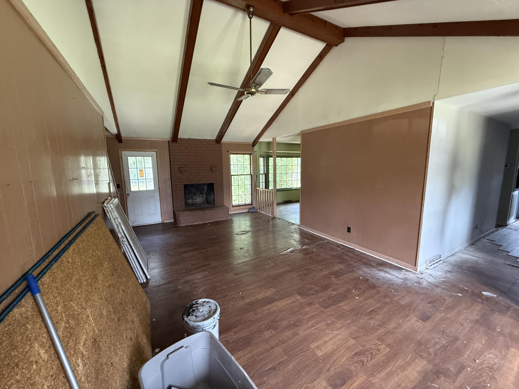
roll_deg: +0.5
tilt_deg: -7.9
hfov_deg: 102.1
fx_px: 210
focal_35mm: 14
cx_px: 260
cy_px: 194
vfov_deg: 85.7
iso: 500
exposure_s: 1/60
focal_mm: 2.22
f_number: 2.2
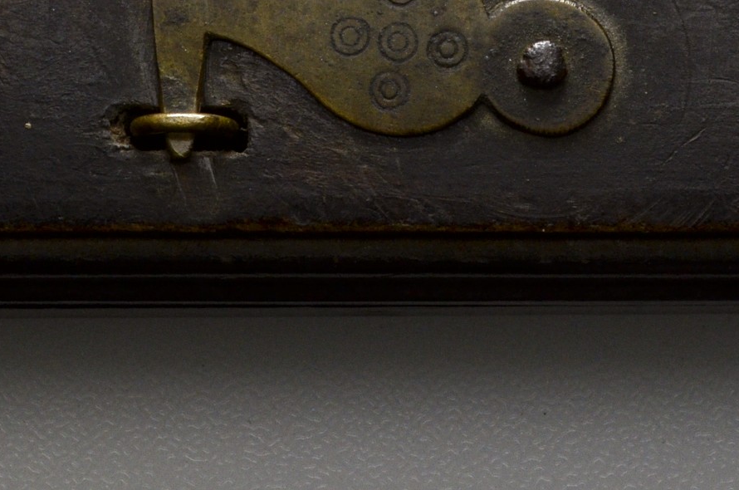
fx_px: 2467
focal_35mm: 120
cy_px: -120
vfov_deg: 11.1
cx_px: 462
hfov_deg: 17.0
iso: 400
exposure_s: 1/250
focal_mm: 29
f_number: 14
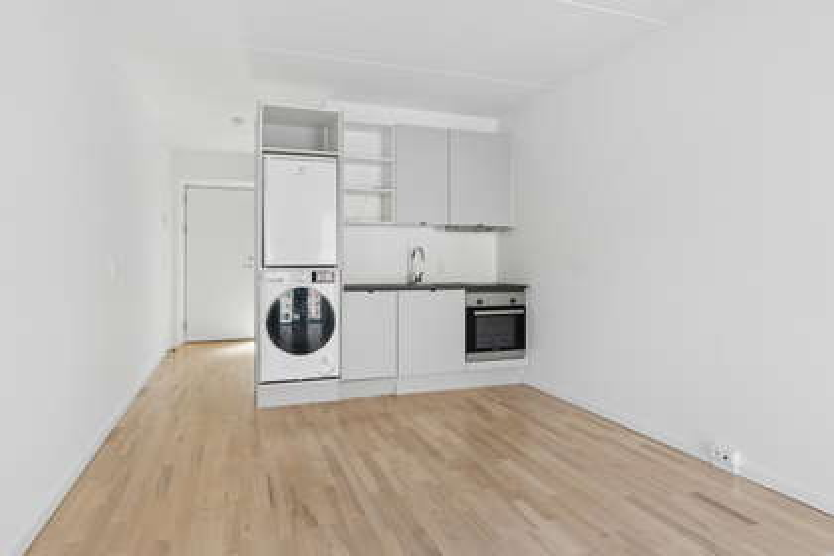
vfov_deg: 59.5
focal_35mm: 21
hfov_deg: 81.2
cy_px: 278
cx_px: 417
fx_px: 486
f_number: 8
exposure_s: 1/50
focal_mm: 14
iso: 200
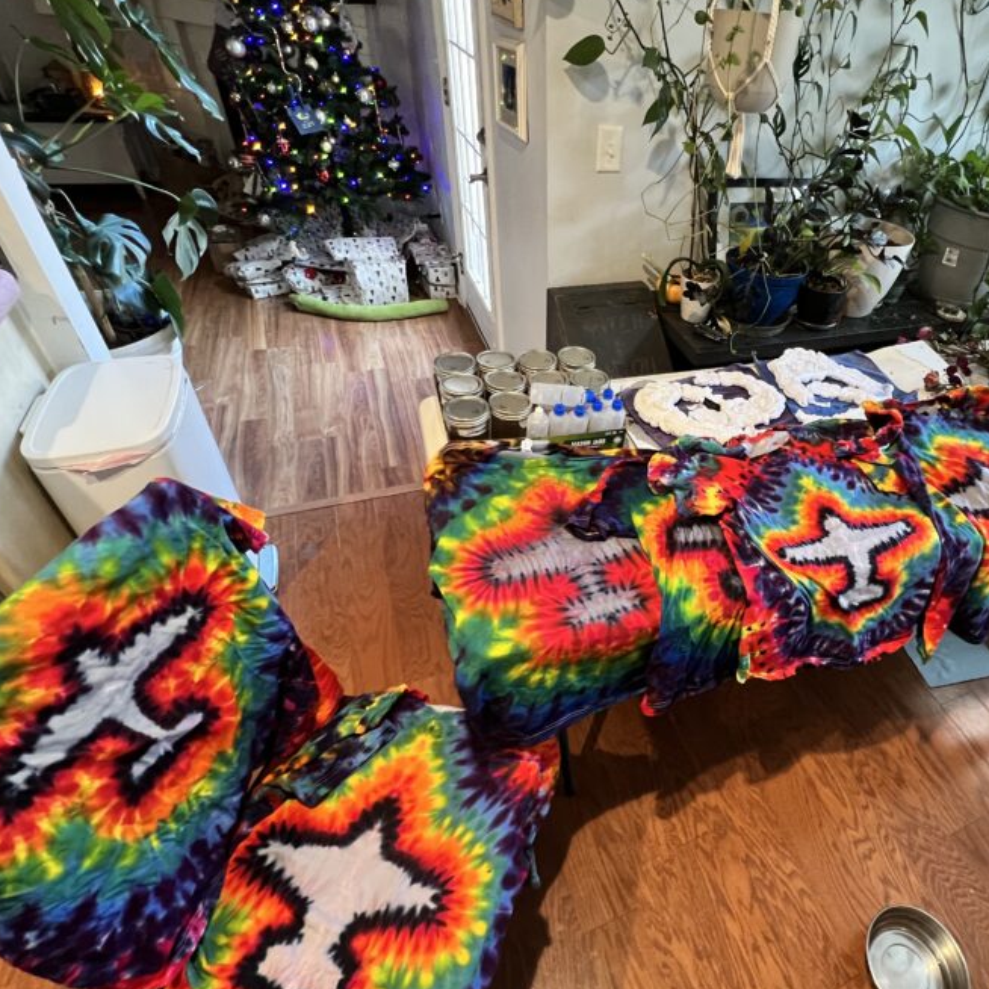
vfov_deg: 80.7
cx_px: 653
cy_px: 487
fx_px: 582
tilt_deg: -40.0
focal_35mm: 18
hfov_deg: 78.3
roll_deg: -8.0
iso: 400
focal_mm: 1.57
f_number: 1.8
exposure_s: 1/48
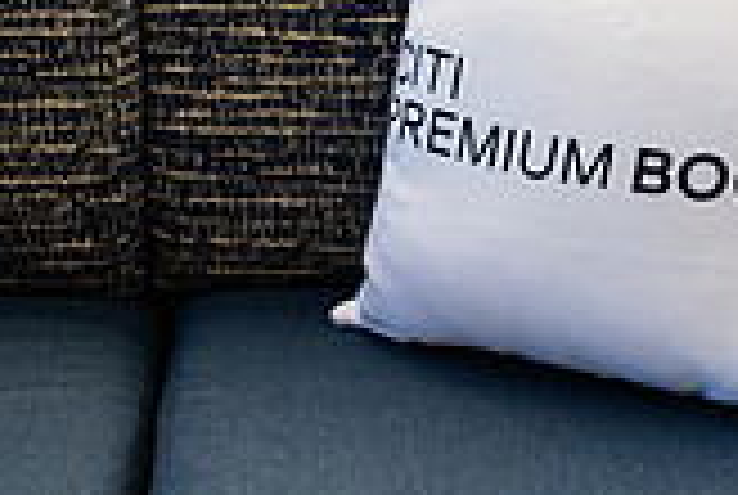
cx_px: 532
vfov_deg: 9.2
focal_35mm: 149
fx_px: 3060
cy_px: 75
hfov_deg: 13.7
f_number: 3.2
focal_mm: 41
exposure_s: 1/320
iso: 1600
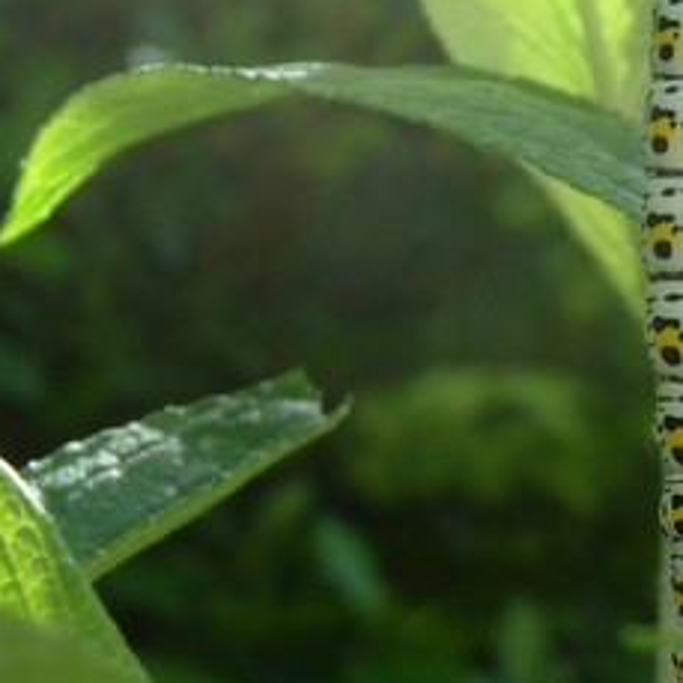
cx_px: 689
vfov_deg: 15.7
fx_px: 2478
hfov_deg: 15.4
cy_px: 403
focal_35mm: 111
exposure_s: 1/114
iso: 50
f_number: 3.8
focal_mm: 7.5
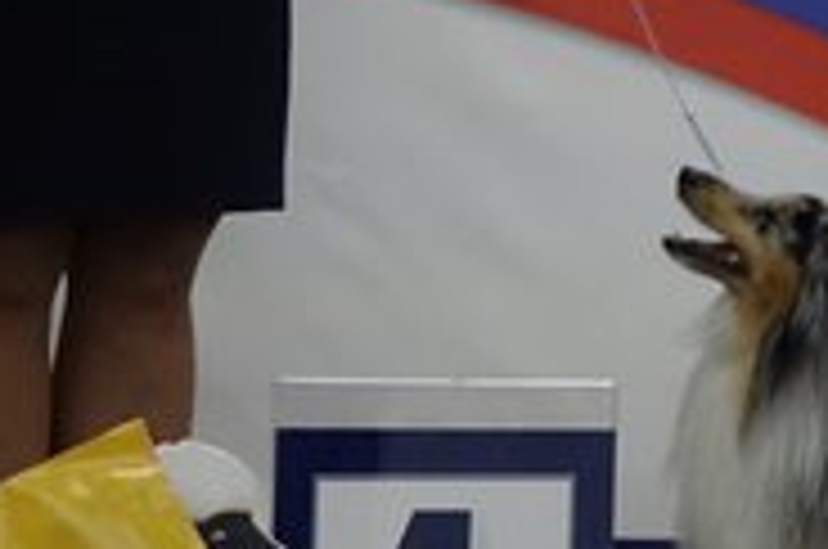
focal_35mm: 283
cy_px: 61
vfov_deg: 4.8
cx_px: 846
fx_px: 6498
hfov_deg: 7.3
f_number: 2.8
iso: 1000
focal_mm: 23.79
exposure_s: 1/125
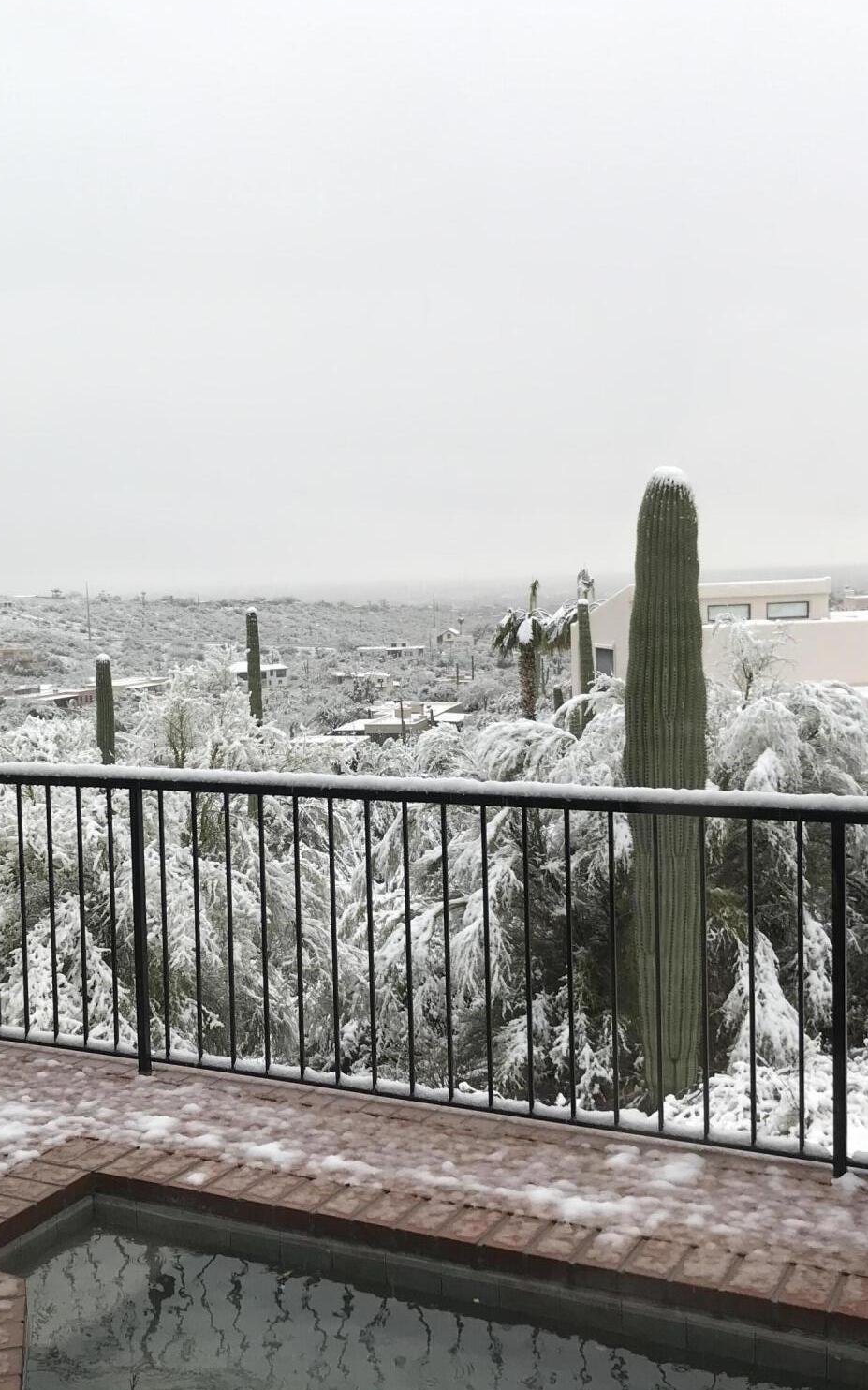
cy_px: 689
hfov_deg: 31.8
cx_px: 330
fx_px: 1515
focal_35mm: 40
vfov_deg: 49.3
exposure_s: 1/120
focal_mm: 3.99
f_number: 1.8
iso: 32
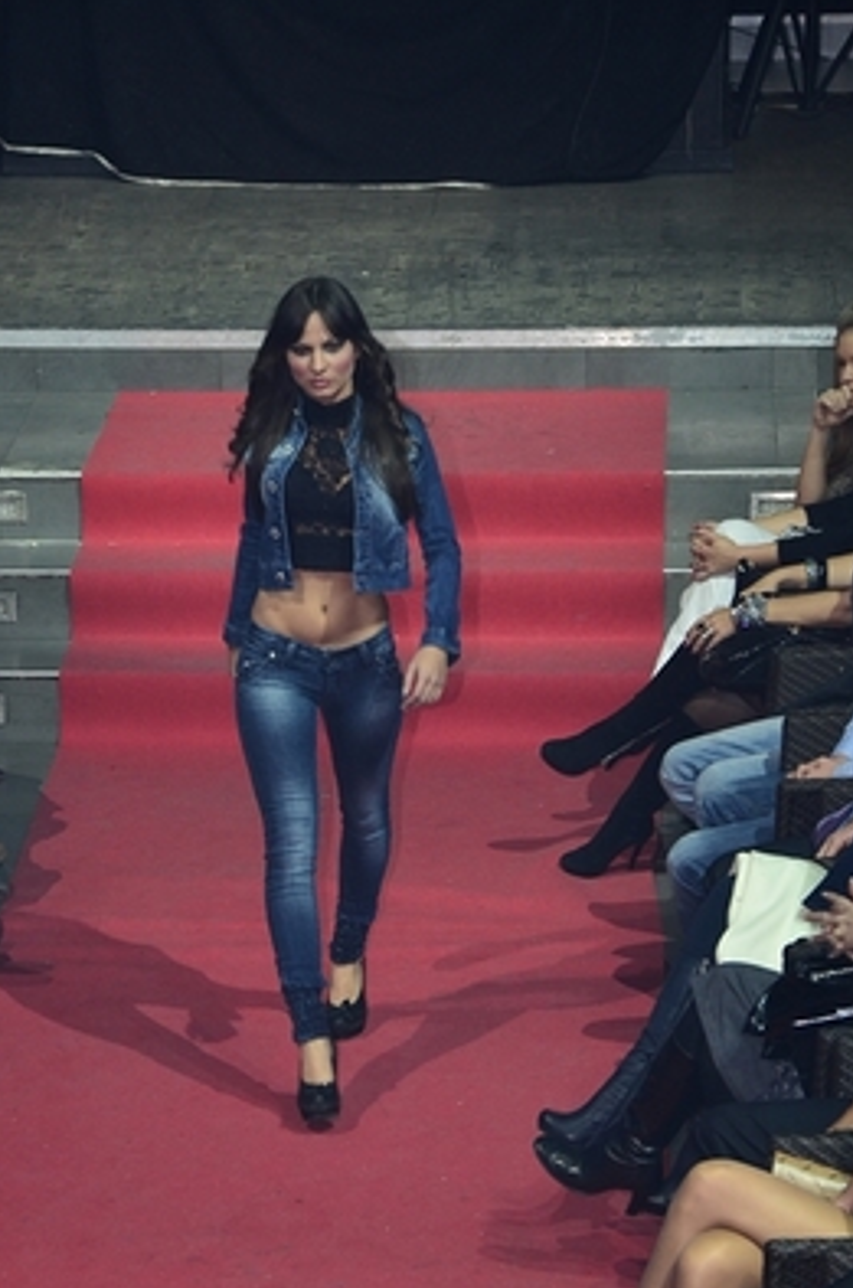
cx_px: 376
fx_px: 6497
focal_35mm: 182
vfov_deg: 11.3
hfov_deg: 7.5
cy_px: 752
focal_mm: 92
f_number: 5.6
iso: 400
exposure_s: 1/80
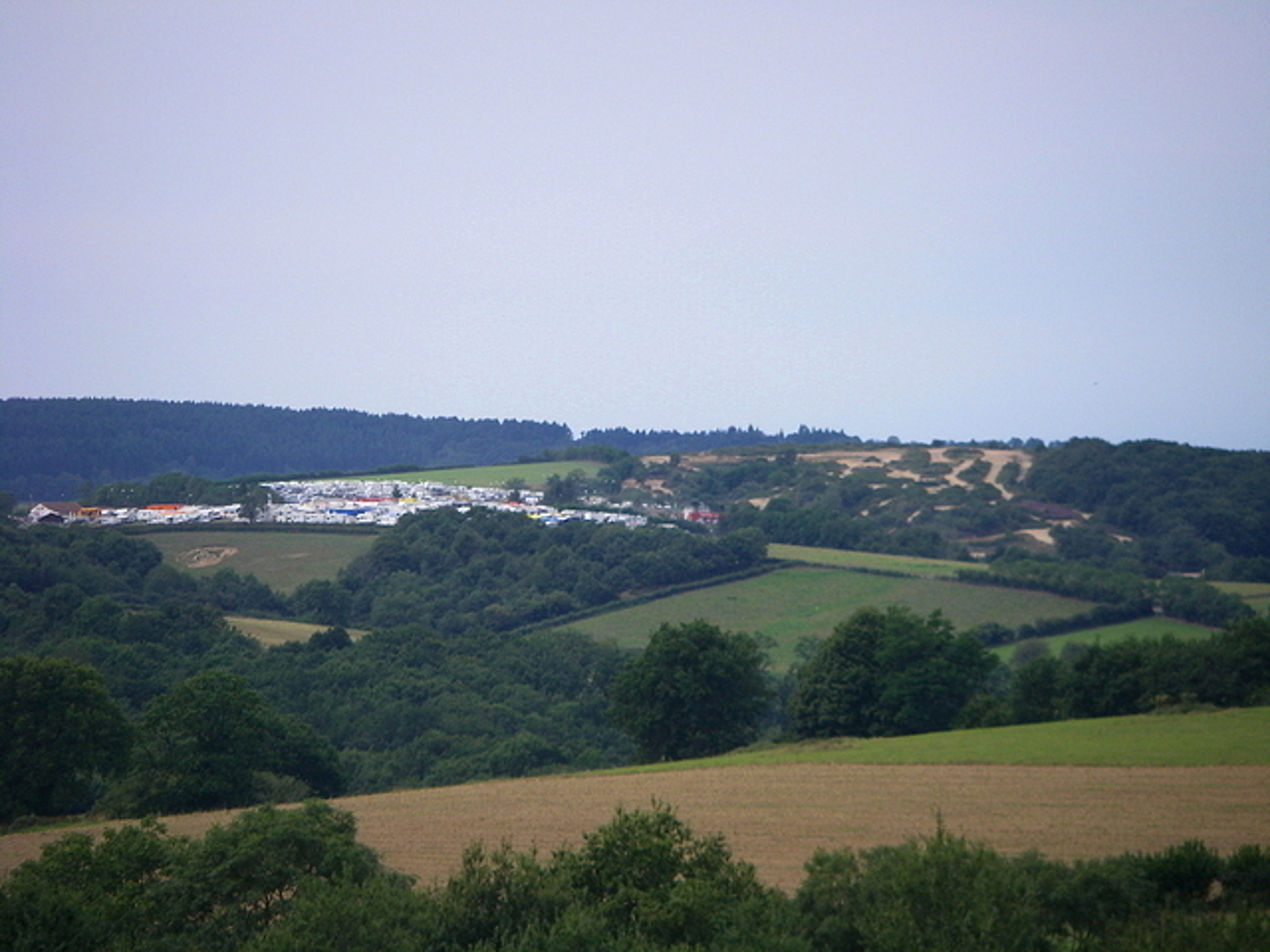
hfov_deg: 10.0
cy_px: 476
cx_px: 635
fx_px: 7228
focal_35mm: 197
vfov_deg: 7.5
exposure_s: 1/400
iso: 80
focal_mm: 32.5
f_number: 4.6
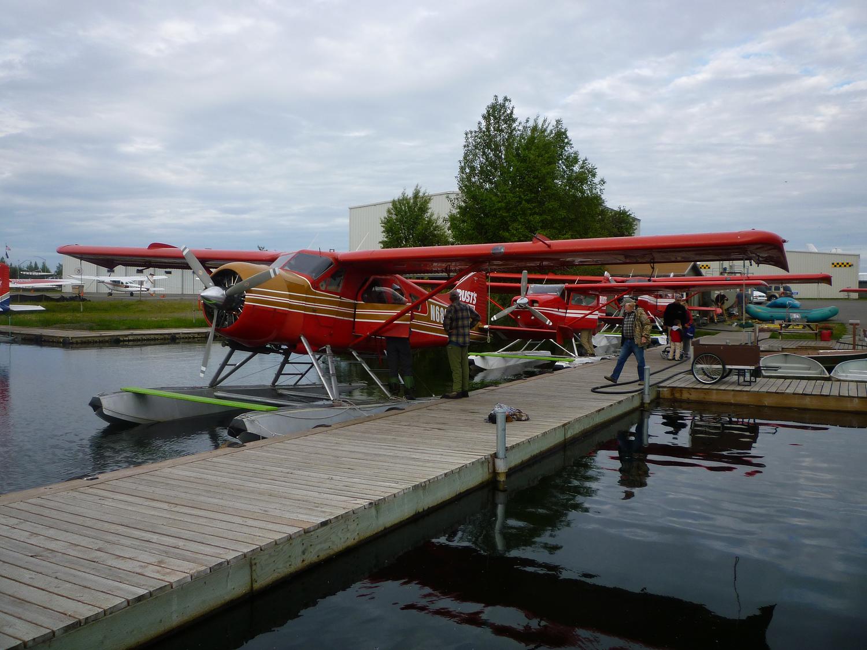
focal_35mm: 29
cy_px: 325
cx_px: 434
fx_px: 726
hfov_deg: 61.7
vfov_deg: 48.2
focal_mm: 5.2
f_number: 3.3
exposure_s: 1/400
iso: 80
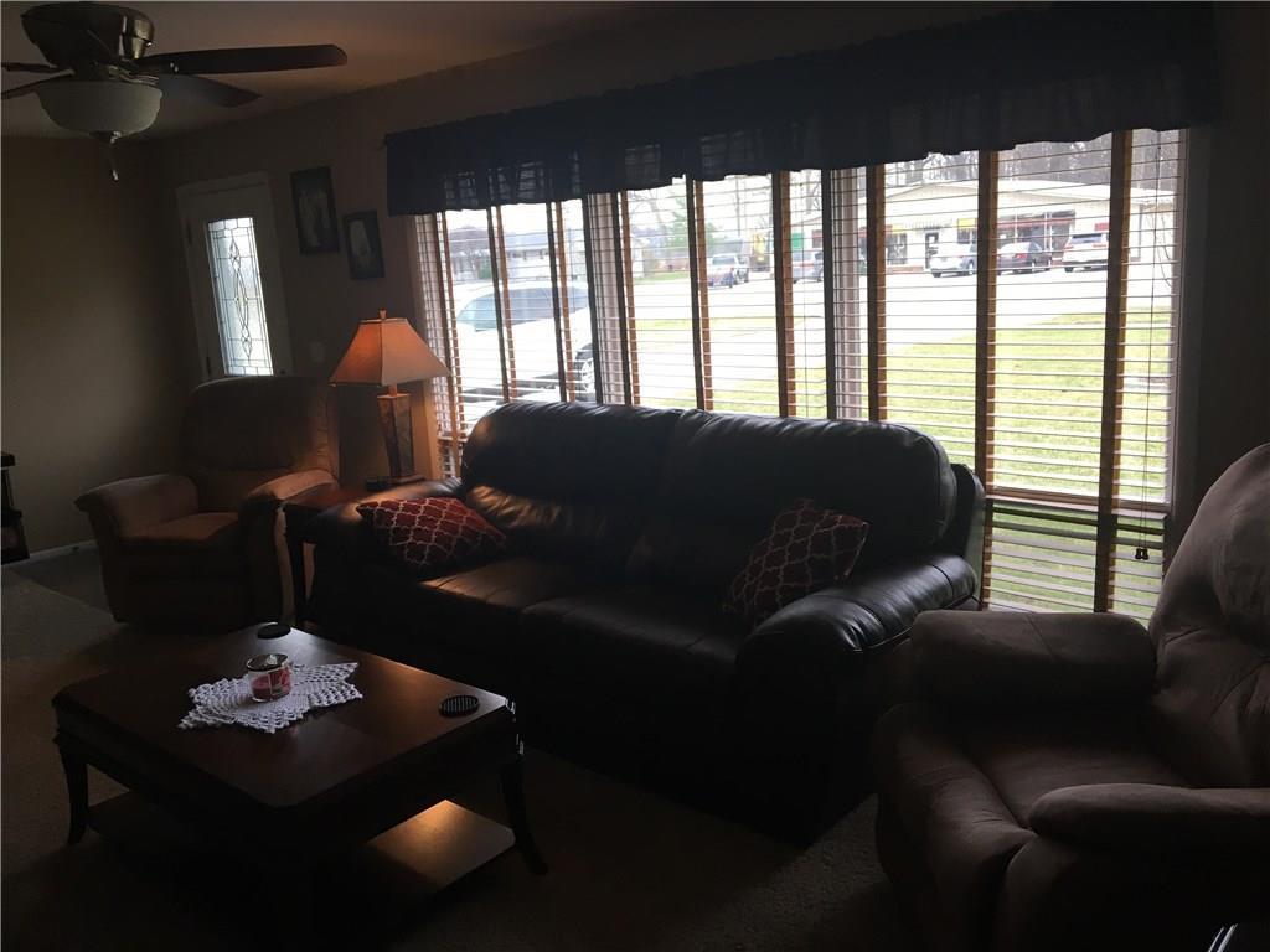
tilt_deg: -11.3
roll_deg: +3.2
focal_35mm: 29
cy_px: 476
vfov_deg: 48.2
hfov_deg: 61.7
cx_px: 635
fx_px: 1064
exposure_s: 1/30
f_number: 2.2
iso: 25
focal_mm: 4.15
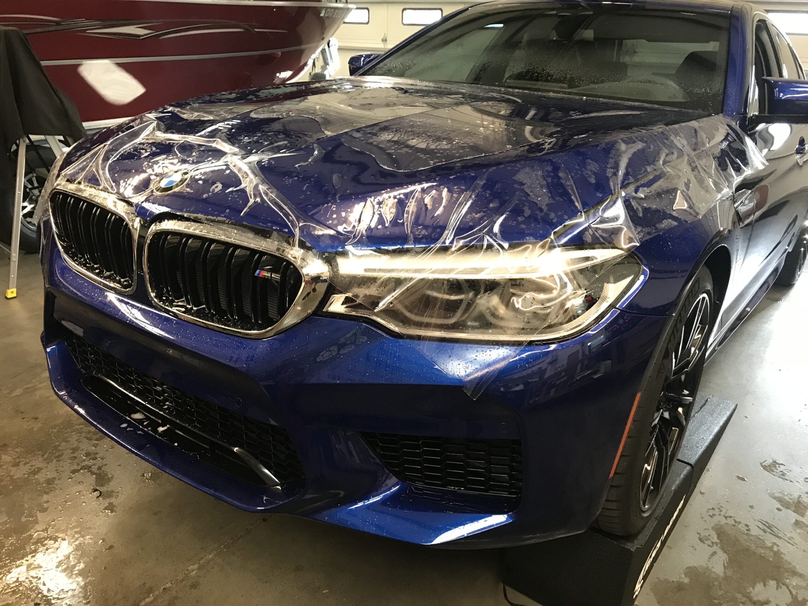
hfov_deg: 63.4
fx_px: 654
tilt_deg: -21.2
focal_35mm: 28
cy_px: 303
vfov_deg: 49.7
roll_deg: -1.4
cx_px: 404
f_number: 1.8
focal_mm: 3.99
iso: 64
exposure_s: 1/15
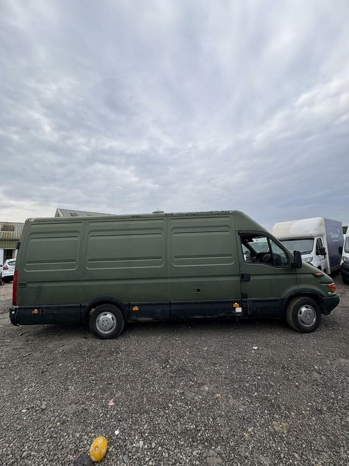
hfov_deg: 85.7
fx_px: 188
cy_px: 233
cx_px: 174
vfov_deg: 102.1
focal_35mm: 14
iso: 50
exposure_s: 1/944
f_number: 2.2
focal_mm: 2.22
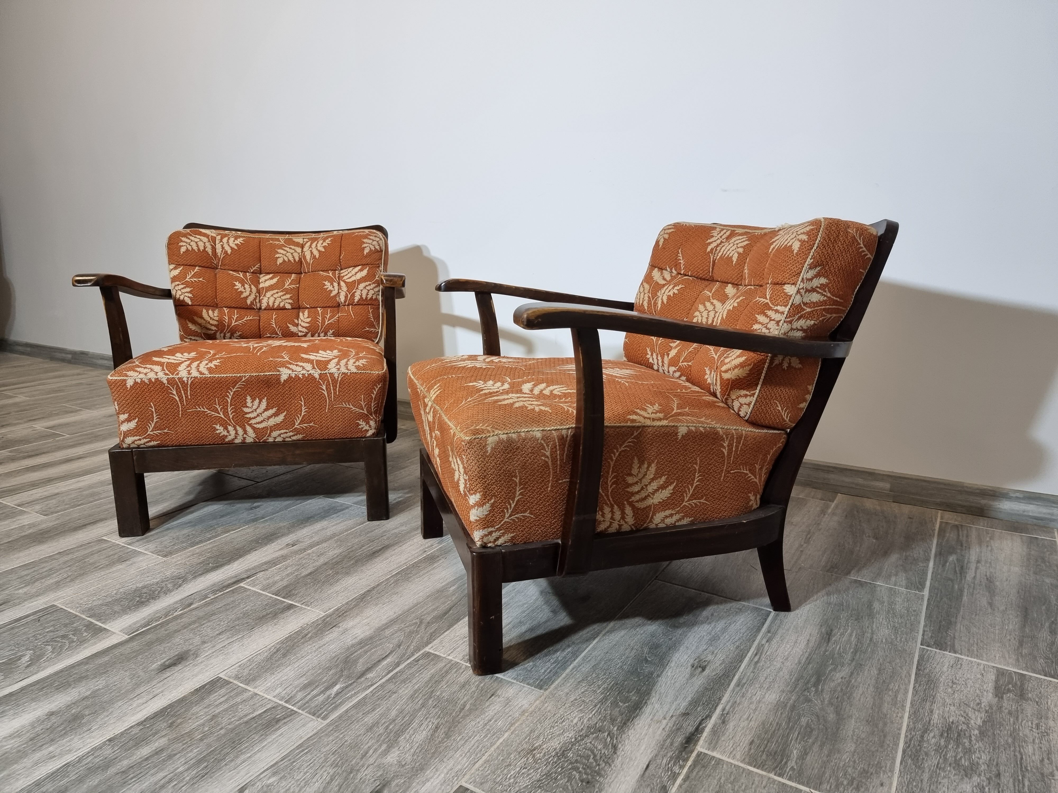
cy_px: 396
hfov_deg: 71.6
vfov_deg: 56.8
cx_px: 529
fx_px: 734
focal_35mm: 24
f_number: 1.8
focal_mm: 6.7
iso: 160
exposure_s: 1/100
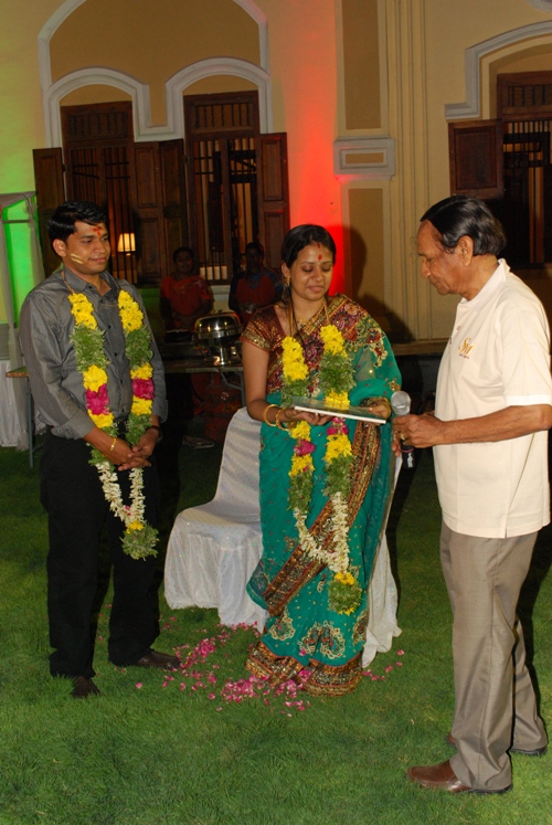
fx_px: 894
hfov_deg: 34.3
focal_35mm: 39
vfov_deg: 49.5
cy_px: 412
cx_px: 276
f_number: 7.1
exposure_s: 1/60
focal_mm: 26
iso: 800
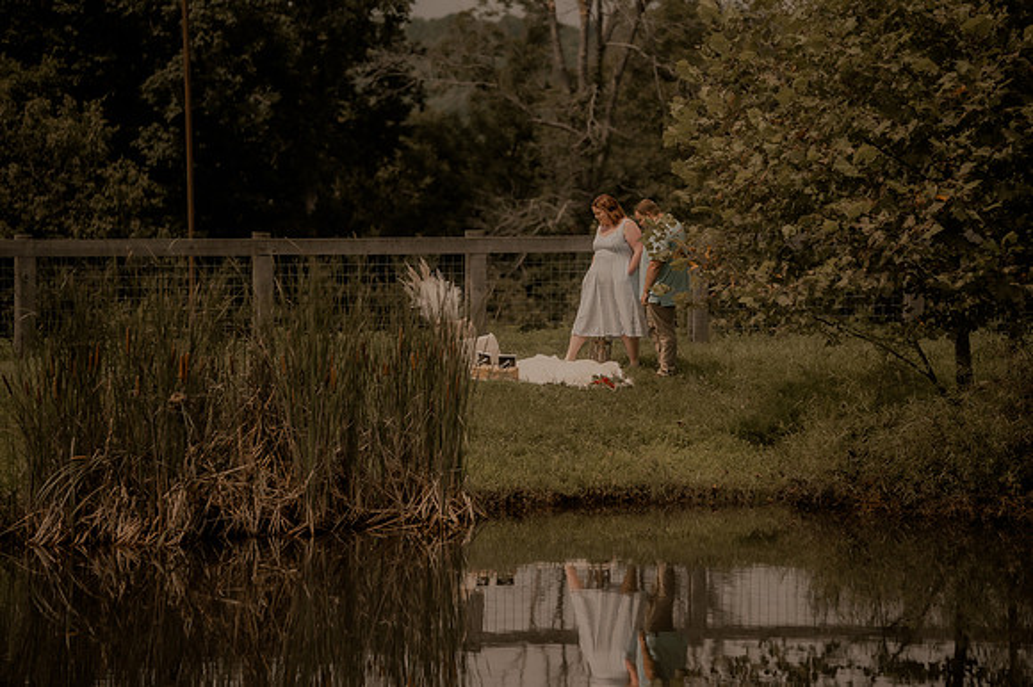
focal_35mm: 155
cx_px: 516
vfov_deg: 8.8
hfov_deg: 13.3
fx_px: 4445
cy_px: 344
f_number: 2.8
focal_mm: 155
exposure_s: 1/1600
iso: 125
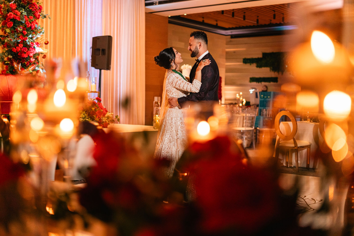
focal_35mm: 50
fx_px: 492
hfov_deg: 39.6
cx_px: 177
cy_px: 118
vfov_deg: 27.0
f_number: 2
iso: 2500
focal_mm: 50
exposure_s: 1/200
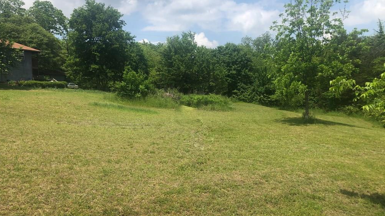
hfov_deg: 62.6
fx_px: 316
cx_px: 191
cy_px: 110
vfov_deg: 37.8
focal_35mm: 31
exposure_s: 1/2024
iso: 20
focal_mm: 3.99
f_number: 1.8
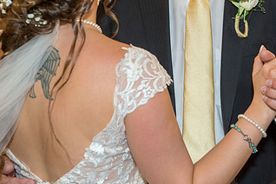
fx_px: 782
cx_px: 195
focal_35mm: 102
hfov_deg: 19.9
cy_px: 25
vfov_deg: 13.3
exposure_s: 1/125
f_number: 4
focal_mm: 56
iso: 1600
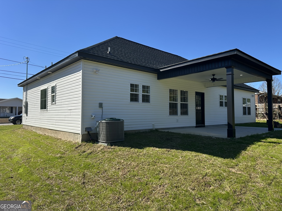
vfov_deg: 56.8
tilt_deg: +3.0
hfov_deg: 71.6
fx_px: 196
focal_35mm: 24
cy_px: 106
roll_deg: -0.1
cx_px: 141
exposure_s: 1/3356
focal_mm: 6.86
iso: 80
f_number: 1.78
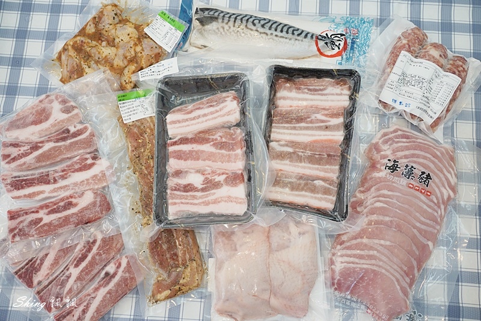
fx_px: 387
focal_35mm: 29
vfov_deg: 44.9
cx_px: 240
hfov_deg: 63.7
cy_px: 160
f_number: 5.6
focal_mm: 29
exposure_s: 1/60
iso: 800
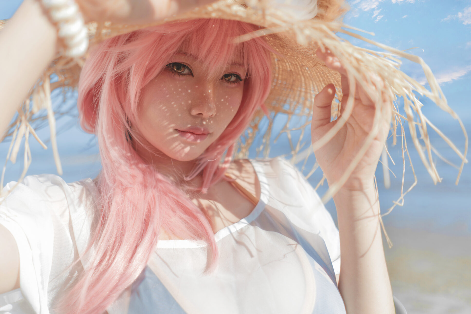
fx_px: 484
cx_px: 201
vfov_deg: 35.9
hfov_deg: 51.7
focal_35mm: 37
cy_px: 130
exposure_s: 1/4000
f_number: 2
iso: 100
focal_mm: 28
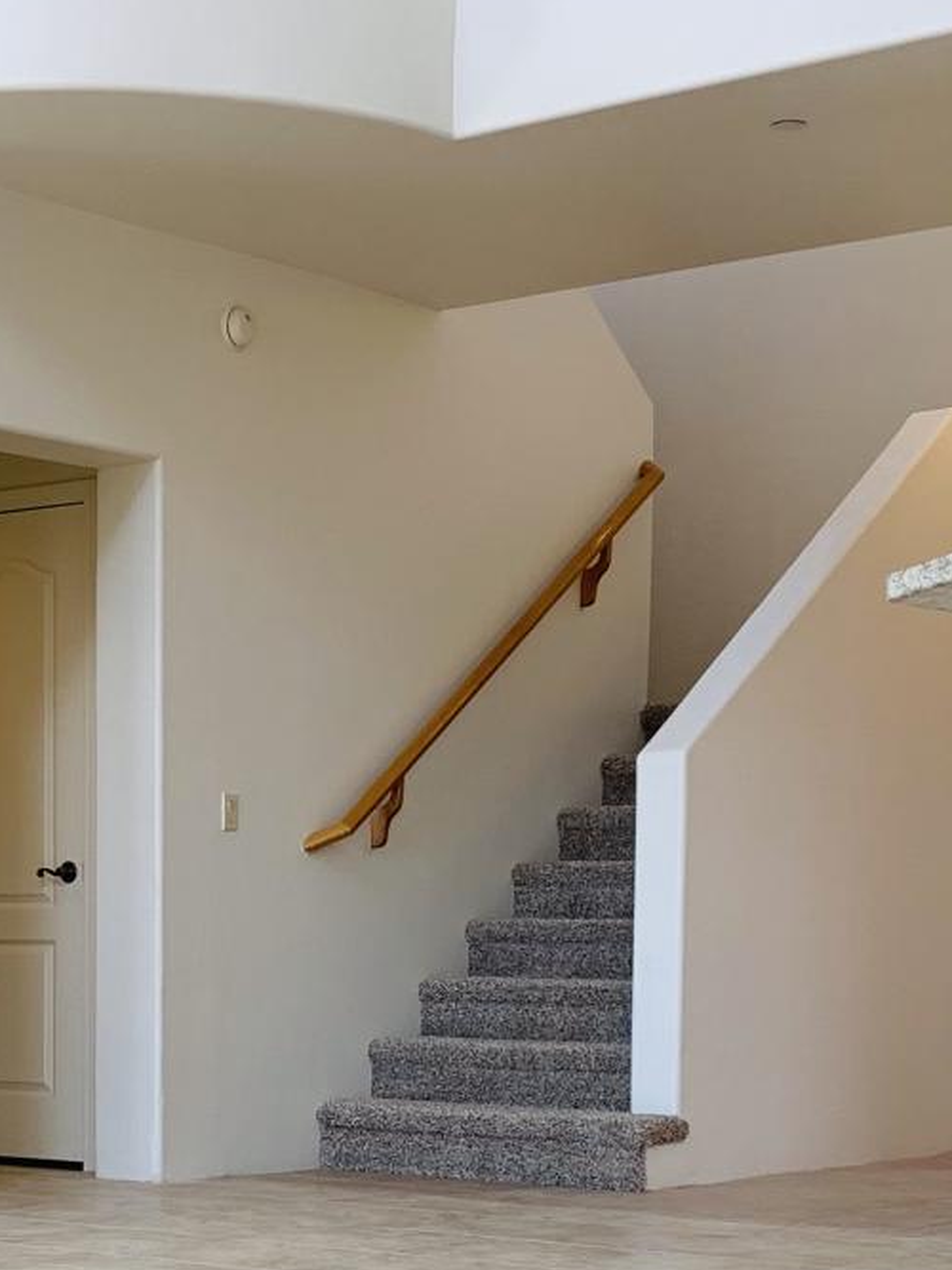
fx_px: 2861
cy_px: 1120
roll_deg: -0.6
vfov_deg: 24.4
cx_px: 110
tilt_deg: -2.9
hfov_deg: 18.6
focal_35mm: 78
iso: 64
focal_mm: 4.25
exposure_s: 1/120
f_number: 1.8
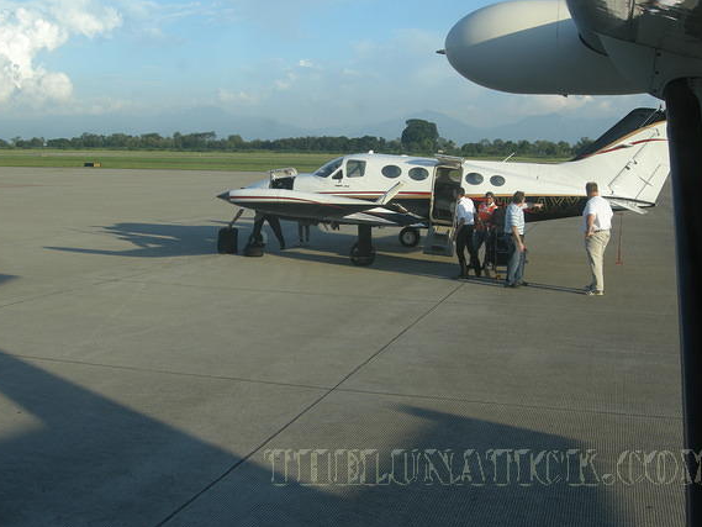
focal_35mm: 45
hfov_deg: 42.1
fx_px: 913
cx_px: 359
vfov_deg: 32.2
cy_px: 255
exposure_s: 1/210
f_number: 5.1
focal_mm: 8.5
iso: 64
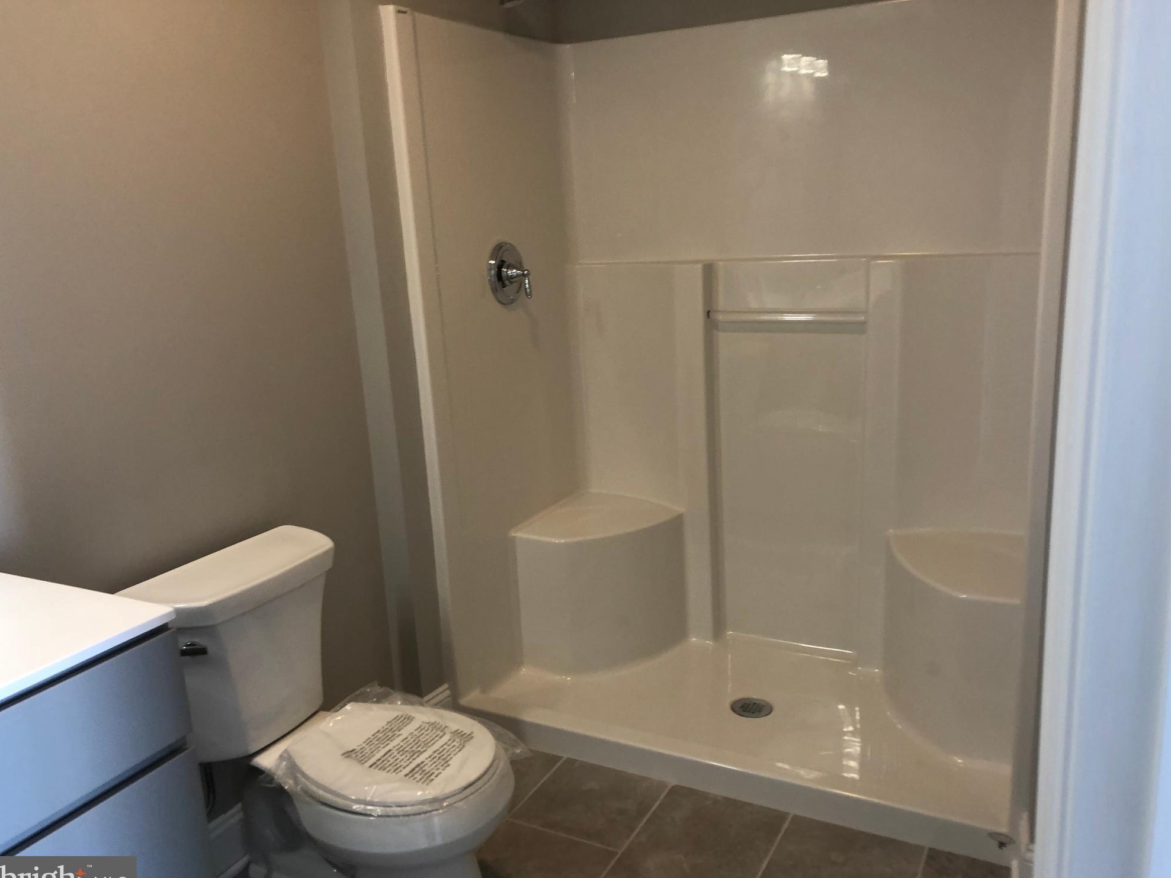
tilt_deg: -14.4
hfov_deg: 61.7
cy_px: 450
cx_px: 595
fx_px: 981
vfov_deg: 48.2
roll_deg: +3.8
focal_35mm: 29
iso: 40
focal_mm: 3.99
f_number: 1.8
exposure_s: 1/24
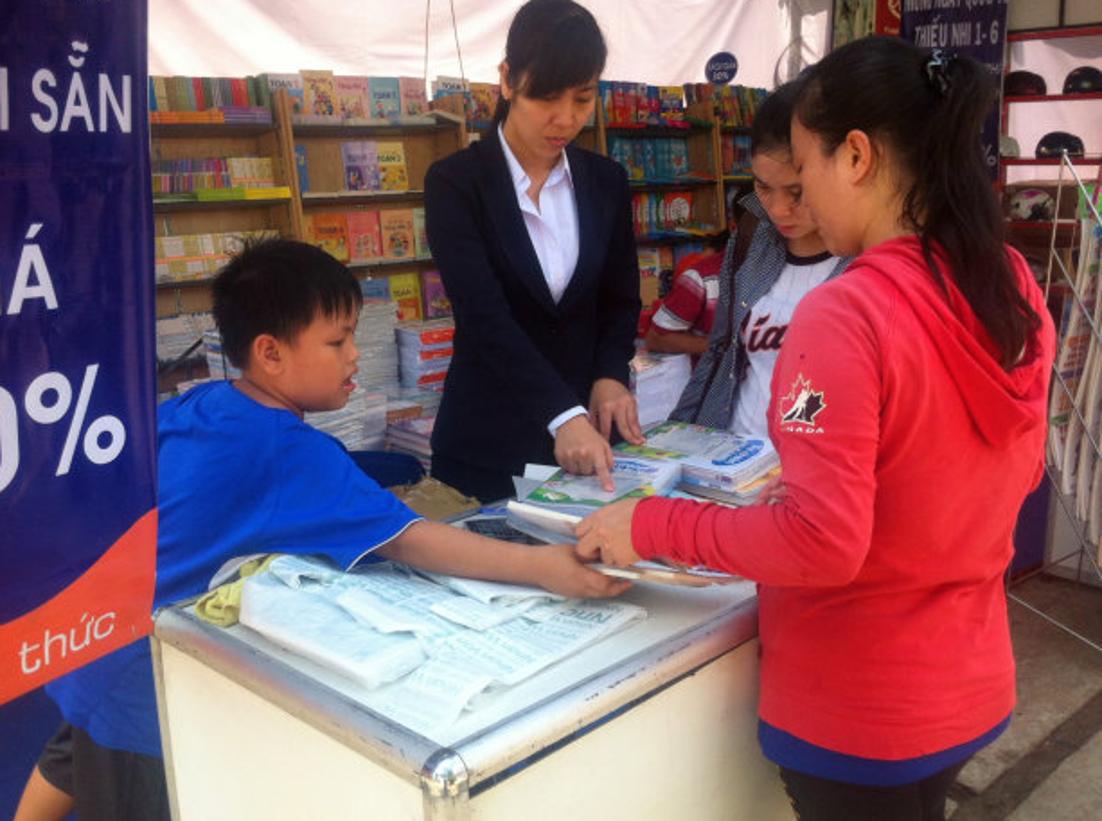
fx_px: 1207
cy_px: 406
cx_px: 549
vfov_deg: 37.6
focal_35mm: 38
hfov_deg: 49.1
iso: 80
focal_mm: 3.85
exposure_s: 1/293
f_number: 2.8
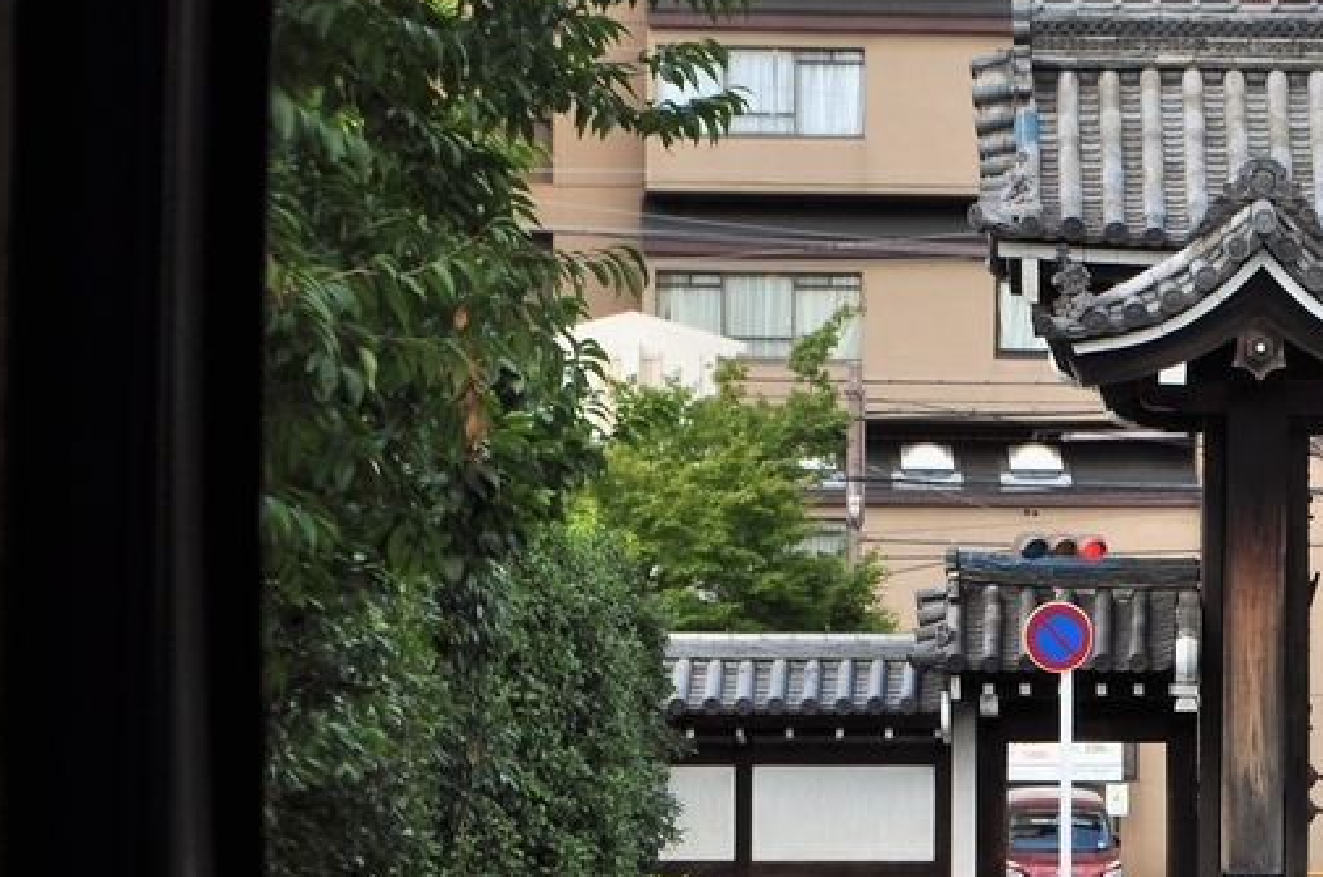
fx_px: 7198
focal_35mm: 196
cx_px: 1454
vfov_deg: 7.0
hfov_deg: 10.4
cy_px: 376
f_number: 9
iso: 200
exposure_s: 1/160
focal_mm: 55
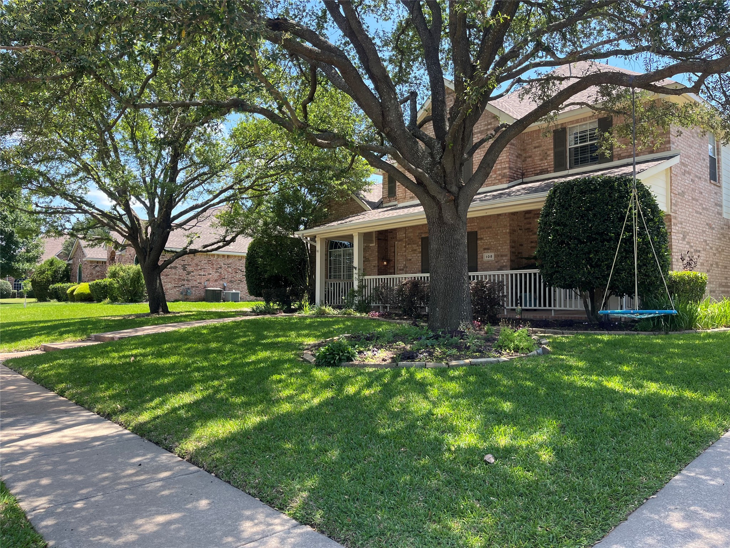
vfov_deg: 53.1
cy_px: 274
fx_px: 548
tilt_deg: +2.8
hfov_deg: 67.3
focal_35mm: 26
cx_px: 365
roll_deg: +0.2
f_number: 1.6
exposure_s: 1/696
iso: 50
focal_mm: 5.1
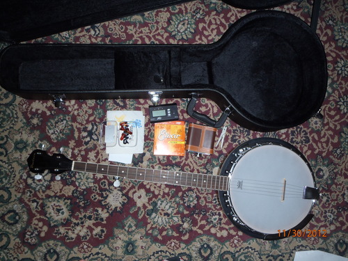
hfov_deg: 63.4
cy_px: 130
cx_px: 174
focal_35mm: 28
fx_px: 281
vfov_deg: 49.7
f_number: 3.5
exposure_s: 1/30
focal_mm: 5
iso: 100
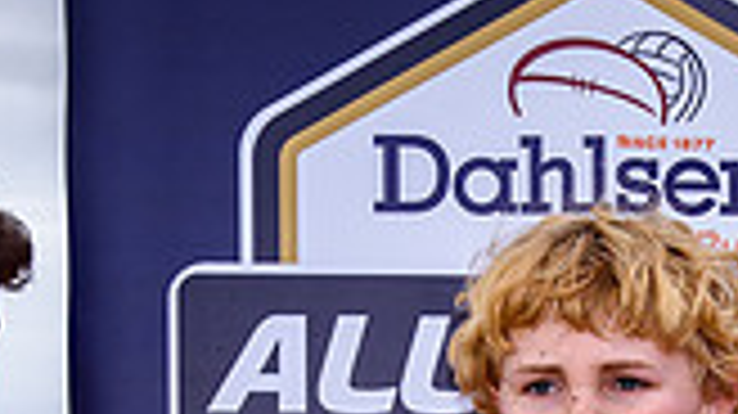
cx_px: 658
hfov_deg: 9.6
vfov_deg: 5.3
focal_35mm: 224
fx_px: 4381
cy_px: 784
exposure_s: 1/160
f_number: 5.6
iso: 125
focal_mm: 32
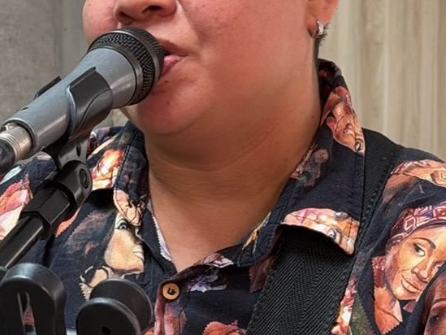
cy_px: 301
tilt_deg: -7.9
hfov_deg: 11.0
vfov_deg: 8.3
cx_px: 47
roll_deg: +0.3
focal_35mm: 179
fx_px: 2307
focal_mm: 6.76
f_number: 1.78
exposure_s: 1/60
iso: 160
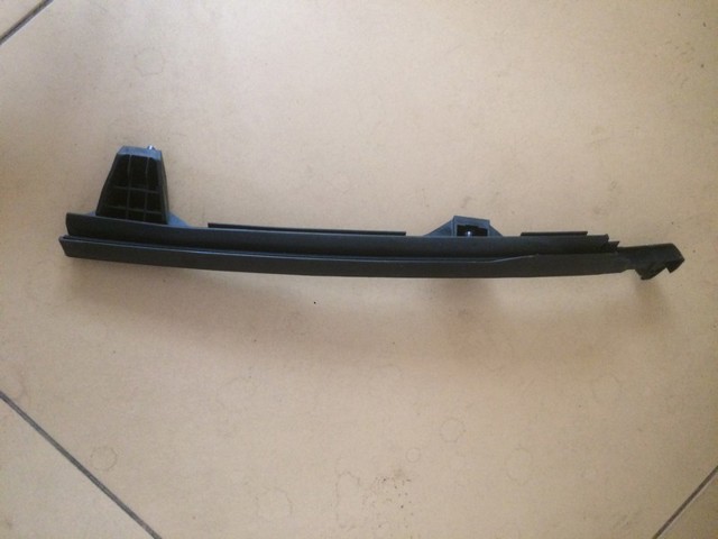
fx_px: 602
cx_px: 359
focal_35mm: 29
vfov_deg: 48.2
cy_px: 270
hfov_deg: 61.7
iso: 320
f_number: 2.2
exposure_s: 1/25
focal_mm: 4.15
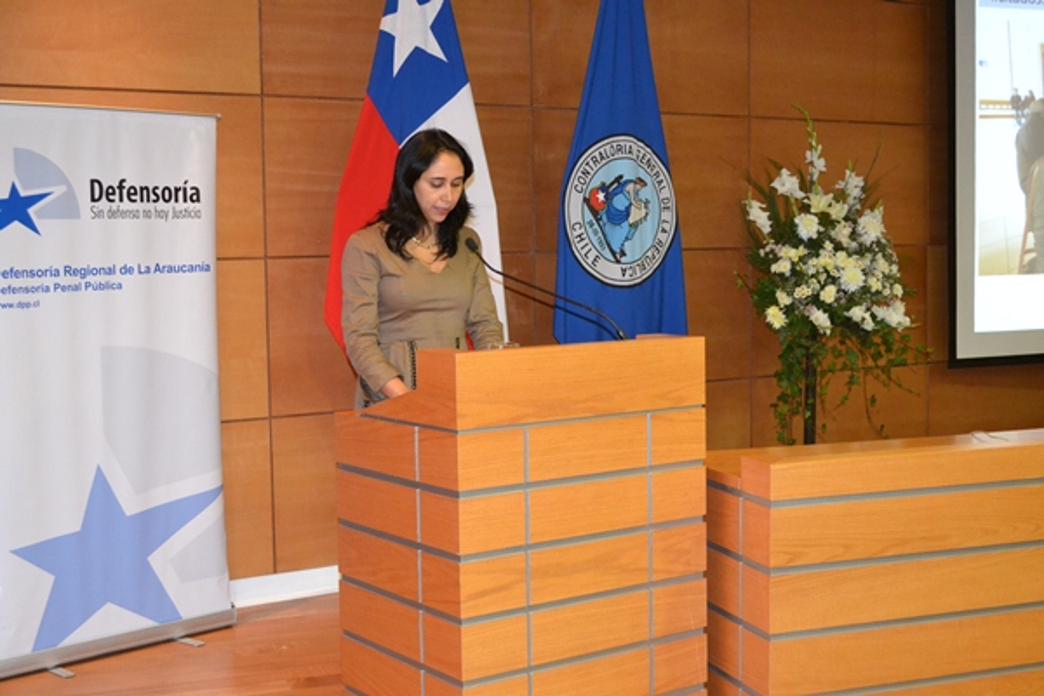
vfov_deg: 28.1
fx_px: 1392
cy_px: 348
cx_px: 522
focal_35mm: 48
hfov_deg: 41.1
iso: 3200
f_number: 4.8
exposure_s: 1/60
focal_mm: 32
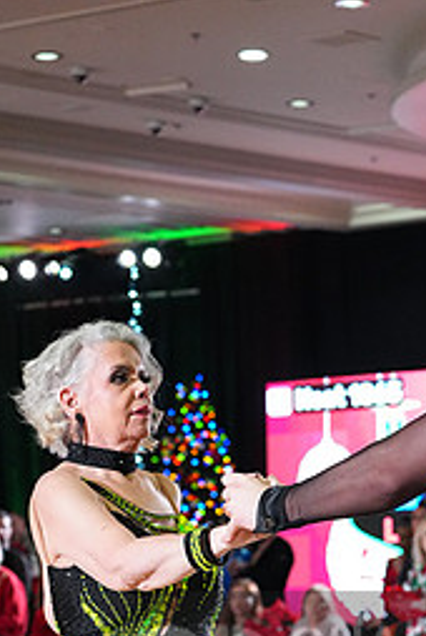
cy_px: 676
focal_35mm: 162
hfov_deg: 8.4
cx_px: 445
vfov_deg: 12.5
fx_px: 2867
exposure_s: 1/400
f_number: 5
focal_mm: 71
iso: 8000
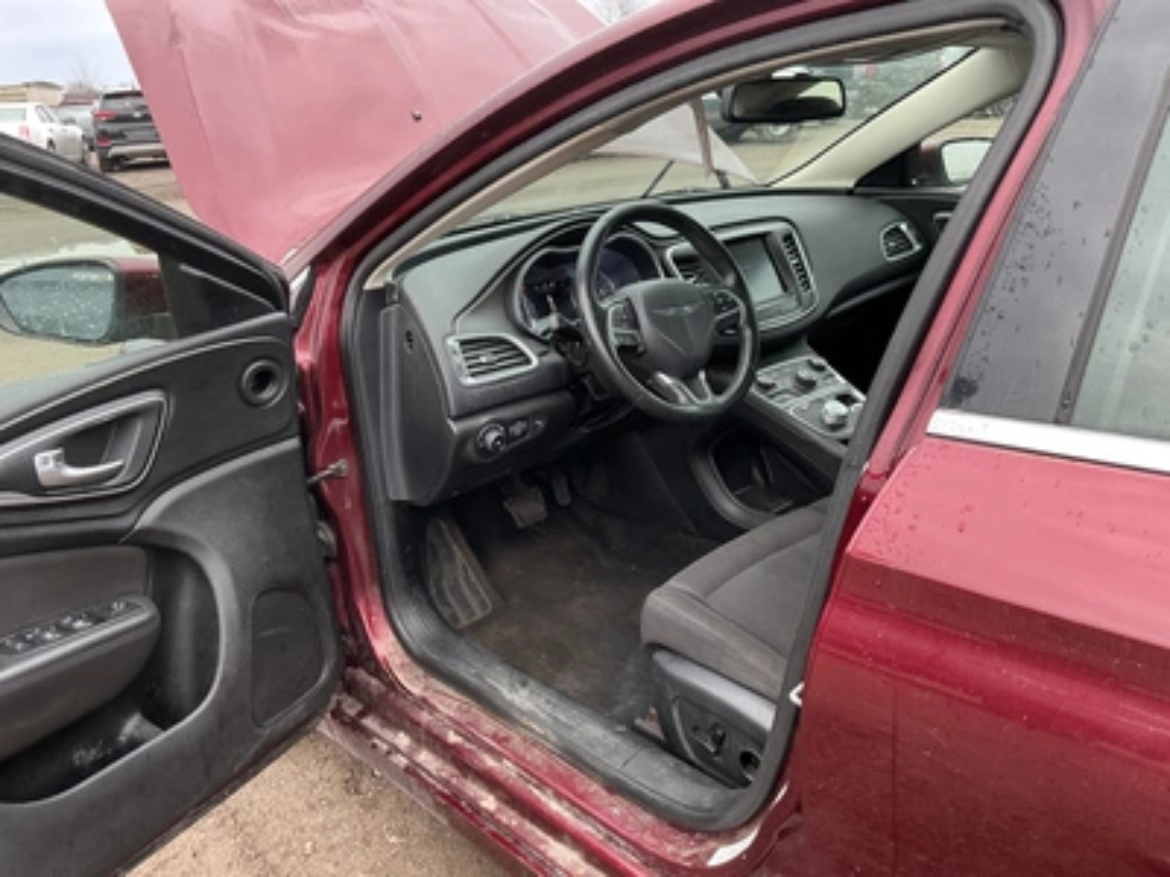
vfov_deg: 49.7
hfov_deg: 63.4
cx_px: 585
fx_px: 946
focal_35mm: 28
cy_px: 438
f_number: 1.8
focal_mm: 3
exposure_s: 1/122
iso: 40
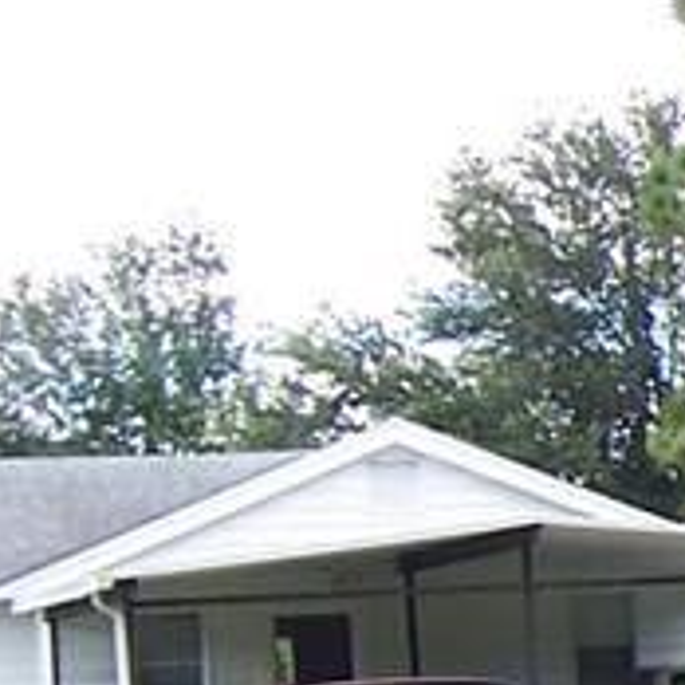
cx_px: 1937
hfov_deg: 8.7
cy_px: 693
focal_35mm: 172
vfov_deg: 10.1
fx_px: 3851
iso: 80
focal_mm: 5.5
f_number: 3.4
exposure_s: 1/180
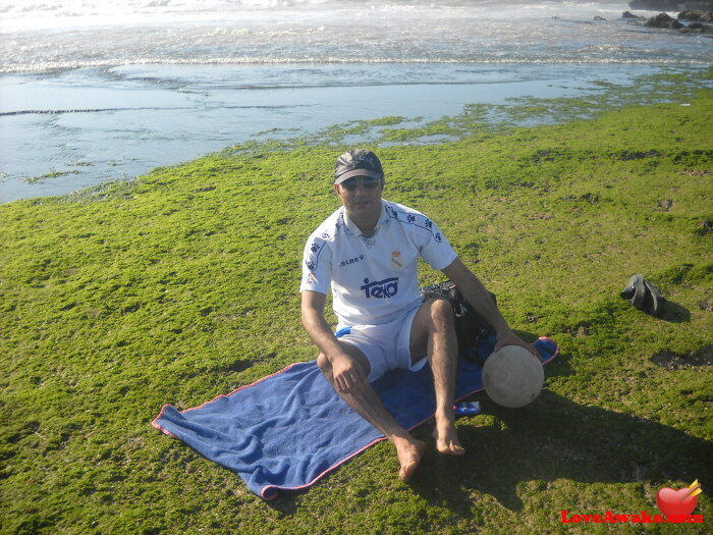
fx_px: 844
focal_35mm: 41
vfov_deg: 35.1
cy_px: 268
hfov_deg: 45.8
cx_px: 356
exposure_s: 1/192
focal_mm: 6.72
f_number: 5.5
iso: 64
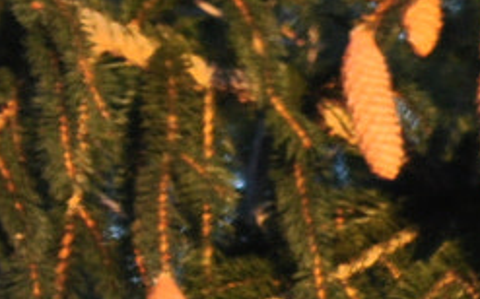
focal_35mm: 1337
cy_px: 343
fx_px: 17482
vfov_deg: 1.0
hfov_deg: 1.6
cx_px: 1300
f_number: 5
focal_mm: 135
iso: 400
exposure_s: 1/250
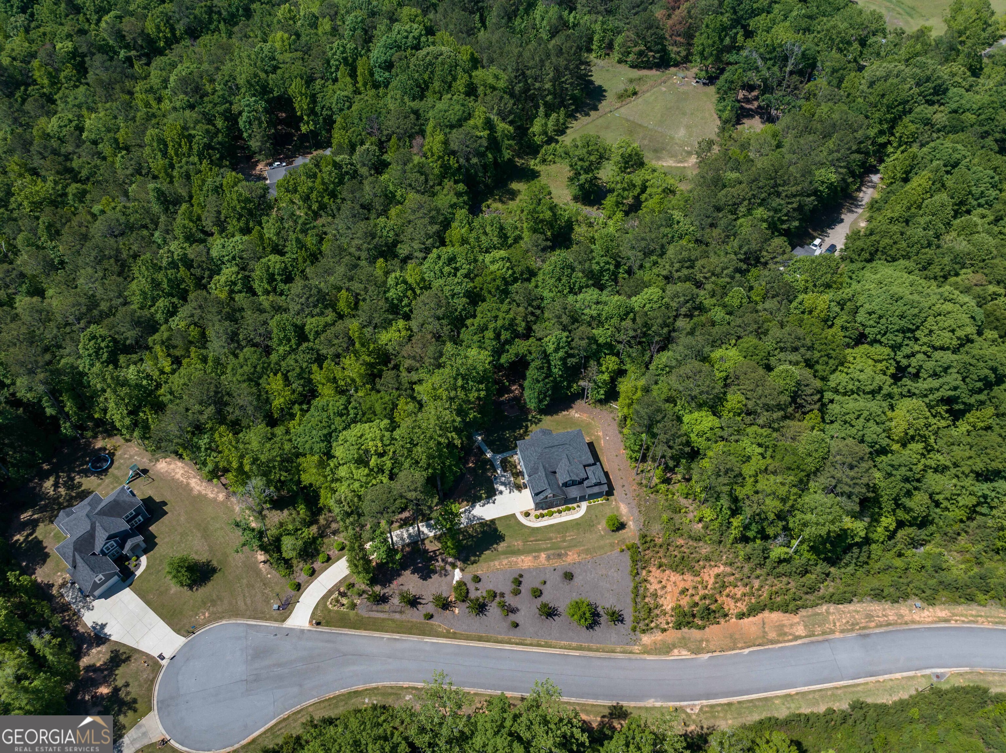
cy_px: 376
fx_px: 697
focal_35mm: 24
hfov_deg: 71.6
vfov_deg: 56.8
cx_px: 503
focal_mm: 12.29
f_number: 2.8
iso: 110
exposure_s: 1/200
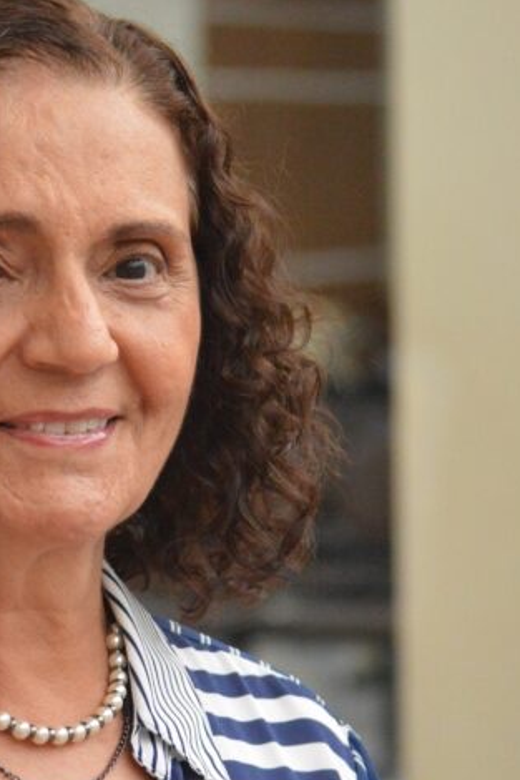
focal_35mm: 229
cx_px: 63
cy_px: 429
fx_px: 4958
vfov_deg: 9.0
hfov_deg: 6.0
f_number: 4.2
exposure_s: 1/500
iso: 3200
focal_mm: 70
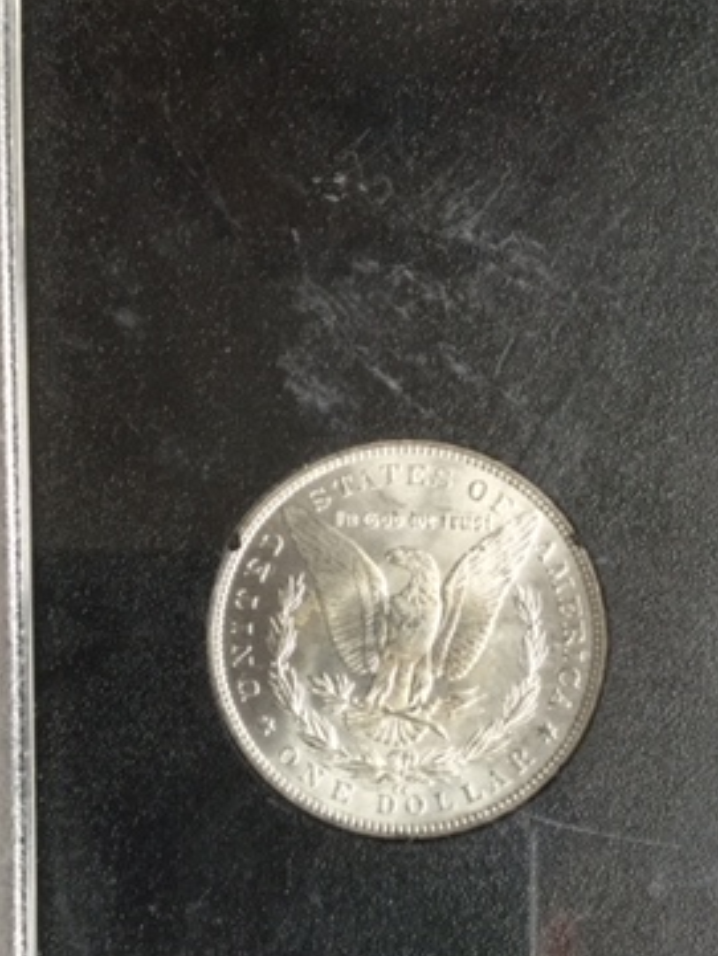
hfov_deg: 26.6
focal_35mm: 55
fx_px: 1520
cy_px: 667
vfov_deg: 34.5
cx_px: 371
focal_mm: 3.3
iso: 125
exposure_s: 1/30
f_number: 2.4
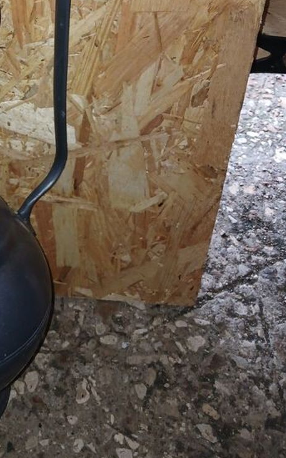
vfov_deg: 36.6
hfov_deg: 23.7
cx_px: -9
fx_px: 648
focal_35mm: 52
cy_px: 53
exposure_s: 1/50
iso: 100
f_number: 1.8
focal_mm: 4
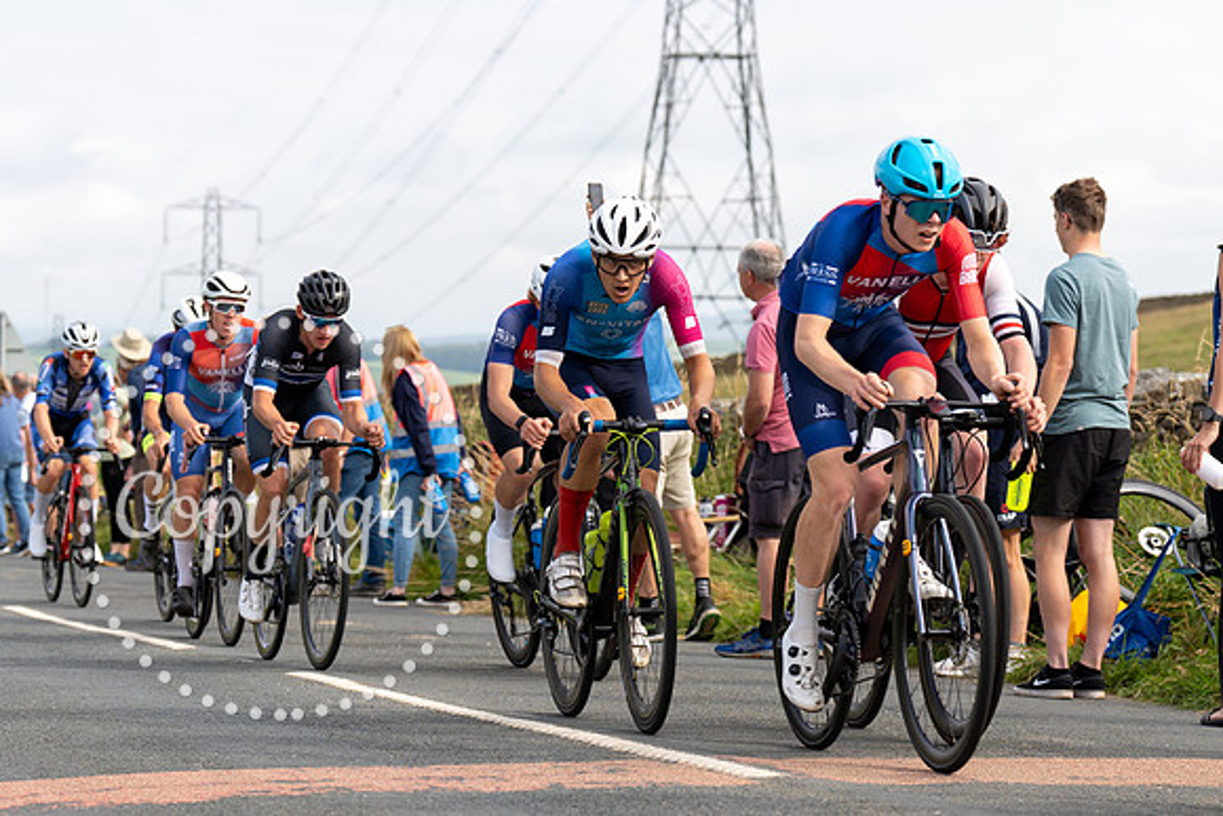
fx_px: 4249
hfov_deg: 16.4
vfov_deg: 11.0
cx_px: 596
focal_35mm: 125
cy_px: 314
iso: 200
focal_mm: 91
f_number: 4.5
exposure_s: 1/800
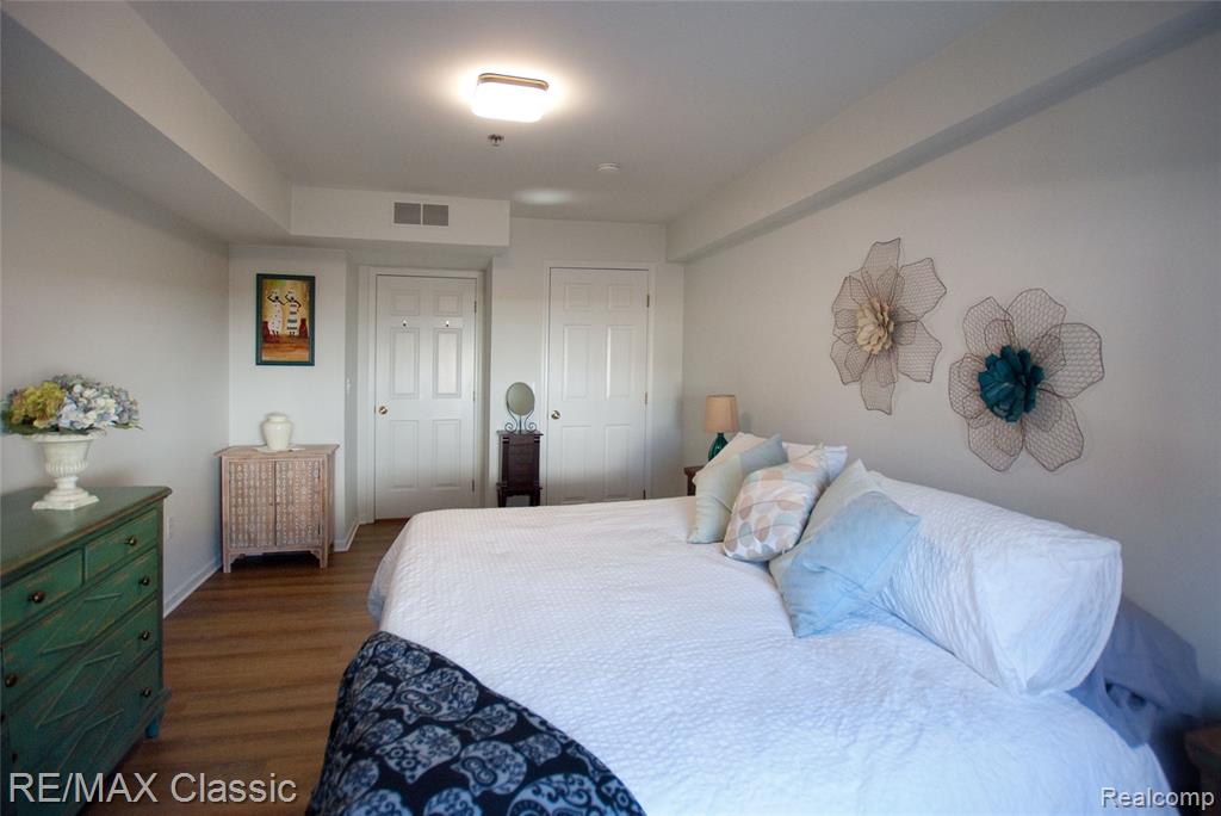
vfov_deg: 77.4
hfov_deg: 100.4
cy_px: 408
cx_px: 610
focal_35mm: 15
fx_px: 509
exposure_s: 1/125
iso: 800
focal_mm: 10
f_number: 3.5
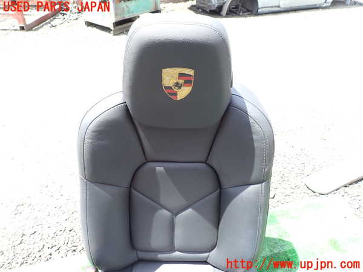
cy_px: 136
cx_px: 182
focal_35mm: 25
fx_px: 262
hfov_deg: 69.4
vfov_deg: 54.9
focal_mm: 4.5
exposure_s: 1/125
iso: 100
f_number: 2.8
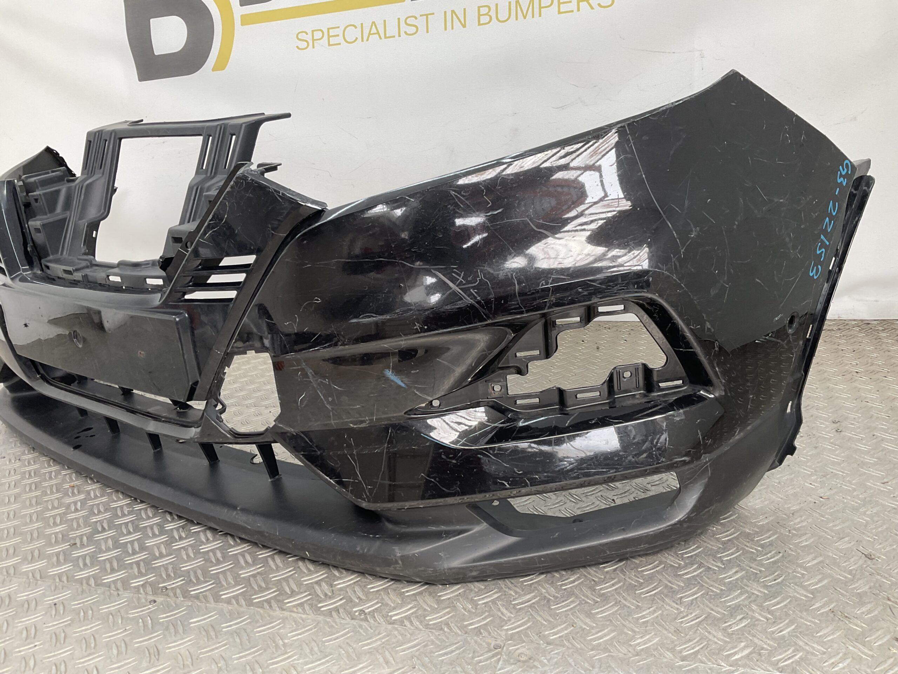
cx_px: 449
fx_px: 752
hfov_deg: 61.7
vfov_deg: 48.2
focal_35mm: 29
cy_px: 337
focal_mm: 3
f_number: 1.8
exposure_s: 1/120
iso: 20
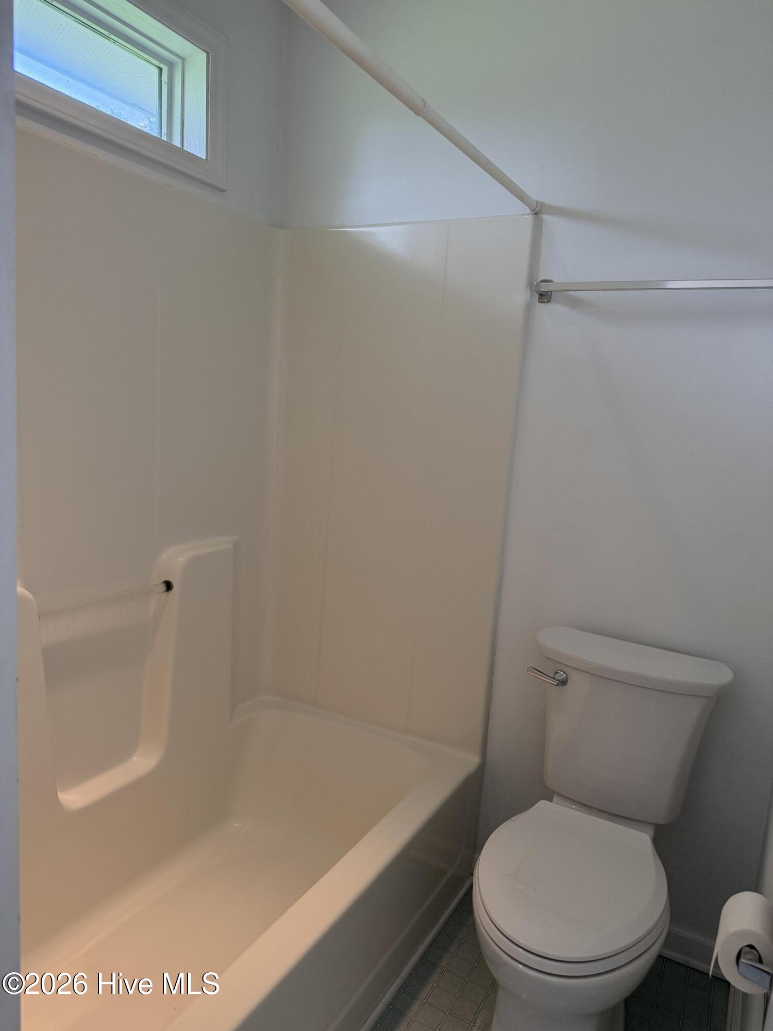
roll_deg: -4.5
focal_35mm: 24
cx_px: 386
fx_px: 715
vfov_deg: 71.6
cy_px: 516
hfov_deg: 56.8
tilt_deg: -8.5
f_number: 1.78
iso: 200
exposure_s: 1/182
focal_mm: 6.76
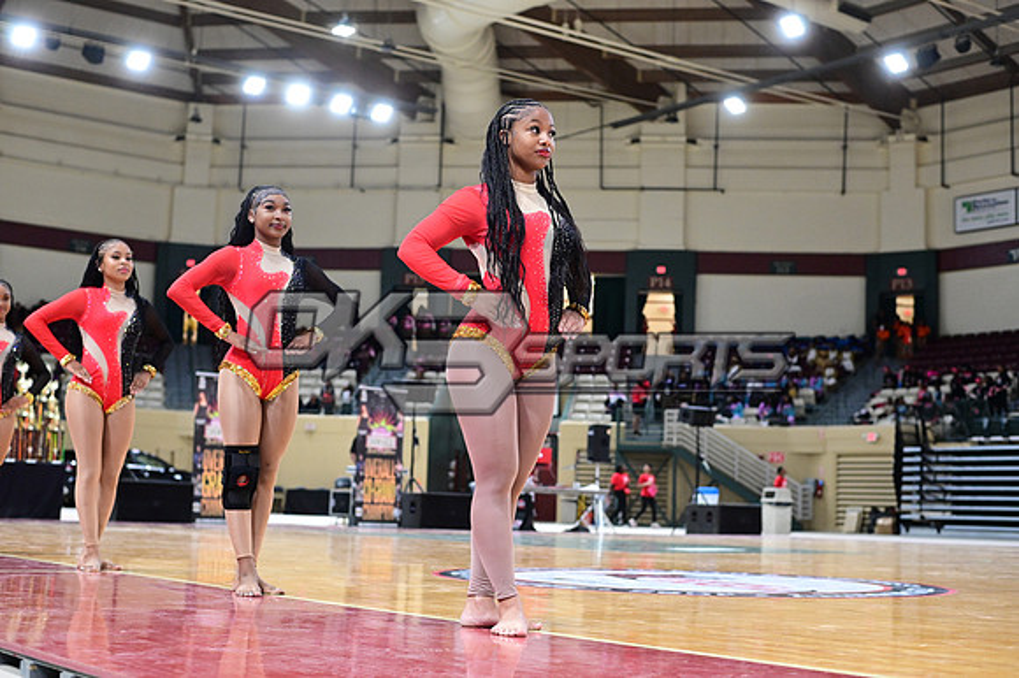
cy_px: 339
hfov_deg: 39.6
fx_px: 1414
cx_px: 510
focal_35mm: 50
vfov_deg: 27.0
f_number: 3.2
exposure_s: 1/1000
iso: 6400
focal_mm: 50
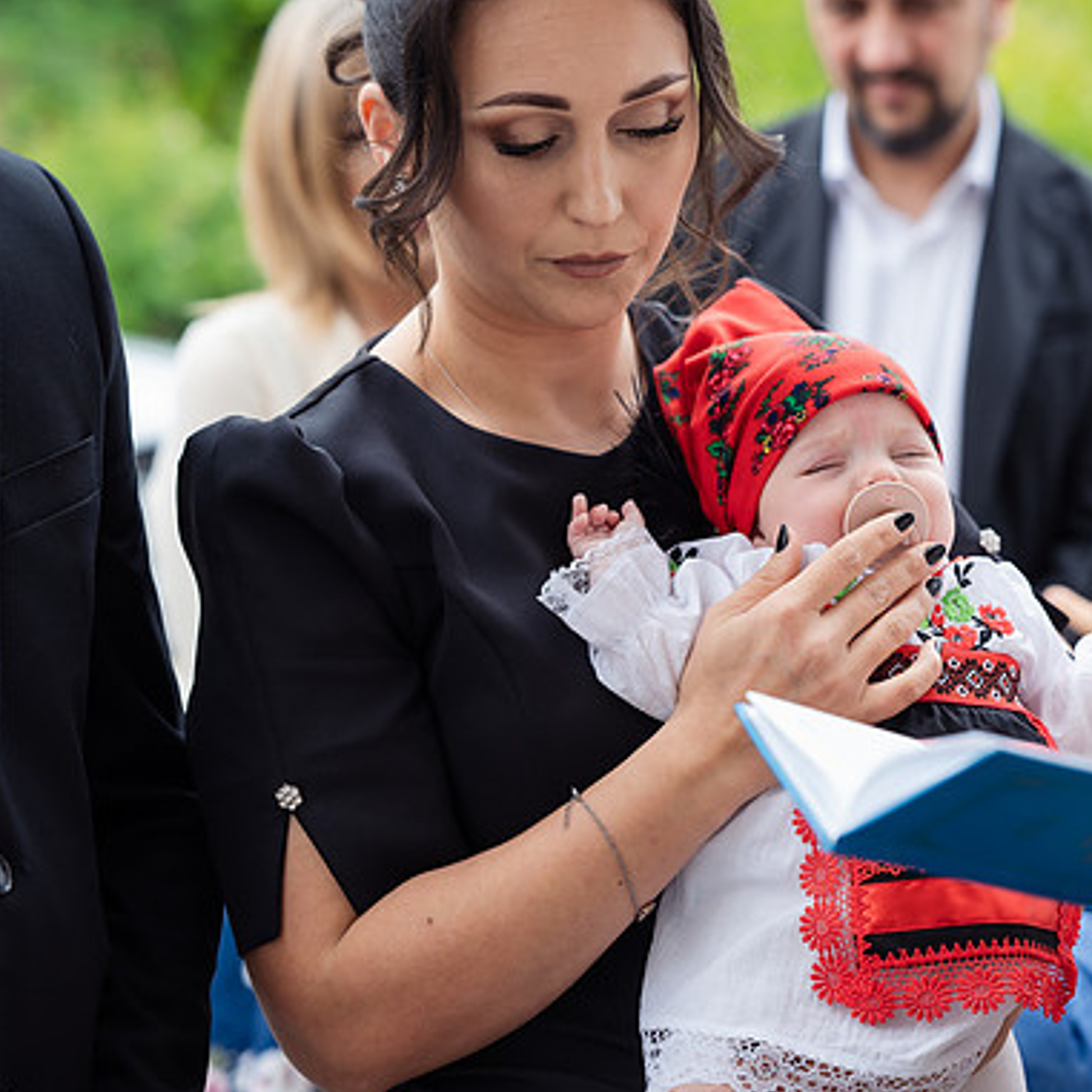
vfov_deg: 15.8
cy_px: 550
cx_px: 645
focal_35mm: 110
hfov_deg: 15.8
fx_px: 3926
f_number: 3.5
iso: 100
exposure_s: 1/200
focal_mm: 85
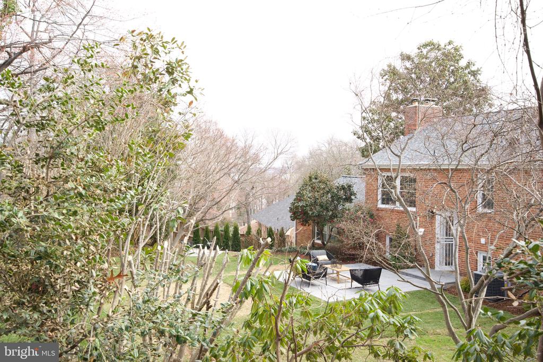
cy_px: 181
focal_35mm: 35
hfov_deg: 54.4
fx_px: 528
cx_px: 272
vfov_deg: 37.9
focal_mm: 35
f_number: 9
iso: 1000
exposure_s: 1/200
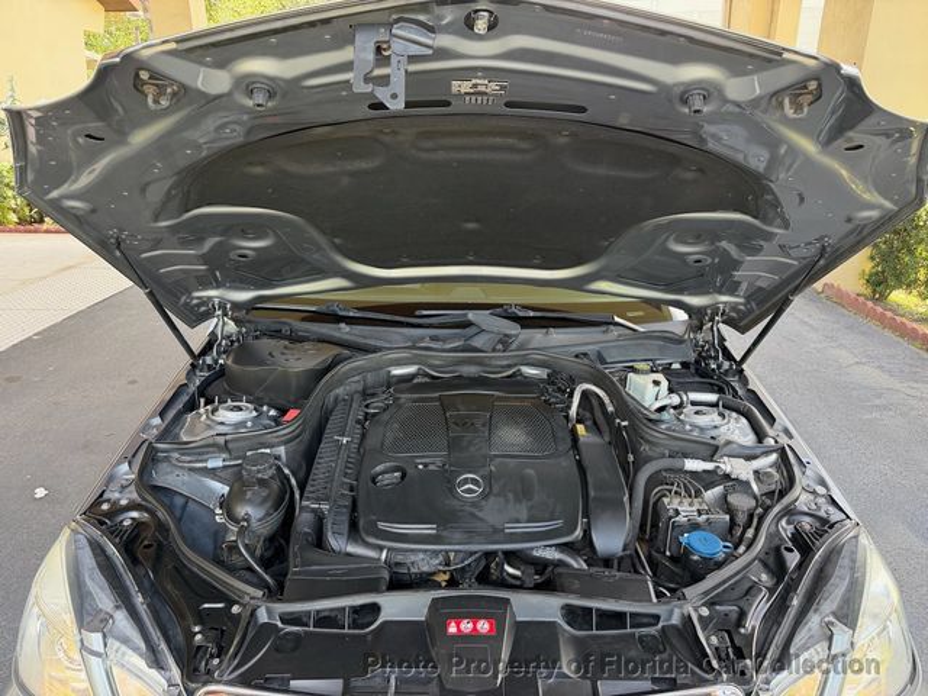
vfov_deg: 56.8
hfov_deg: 71.6
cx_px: 464
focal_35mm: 24
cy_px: 348
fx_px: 643
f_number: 1.78
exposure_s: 1/228
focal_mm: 6.76
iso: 200
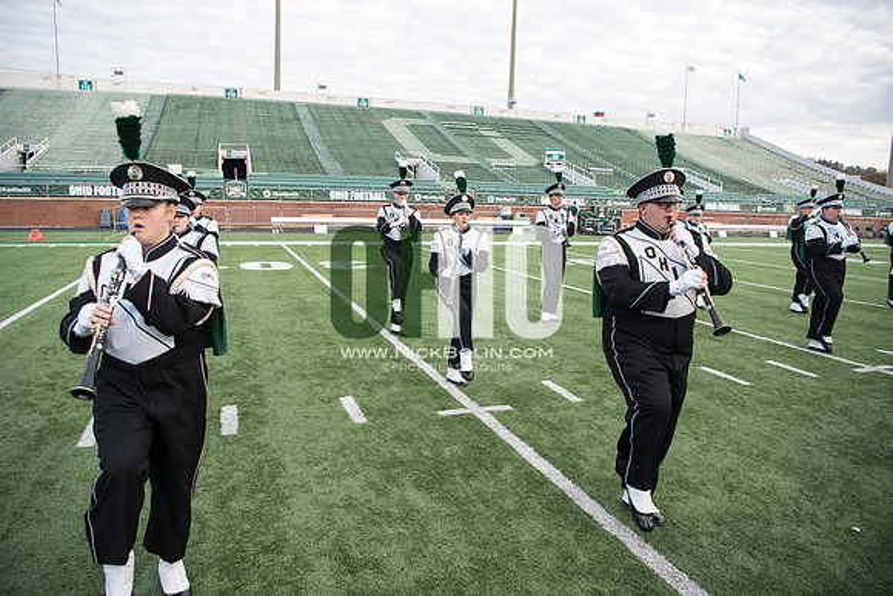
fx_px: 595
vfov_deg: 53.2
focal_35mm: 24
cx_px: 446
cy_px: 298
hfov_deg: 73.7
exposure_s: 1/500
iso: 180
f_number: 3.5
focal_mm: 24
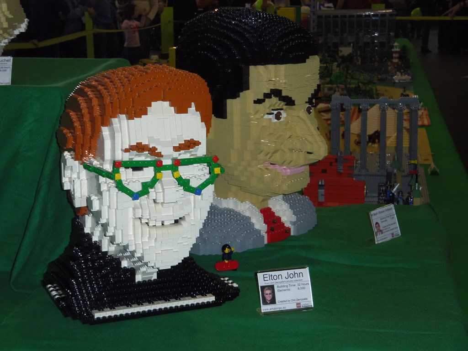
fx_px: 973
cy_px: 176
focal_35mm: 72
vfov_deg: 20.4
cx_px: 234
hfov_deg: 27.0
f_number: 5
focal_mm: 13.3
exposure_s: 1/80
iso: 250
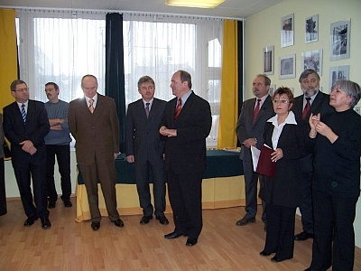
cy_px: 136
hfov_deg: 54.0
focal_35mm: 34
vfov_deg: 41.8
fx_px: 355
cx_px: 180
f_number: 2.7
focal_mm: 5.6
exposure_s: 1/60
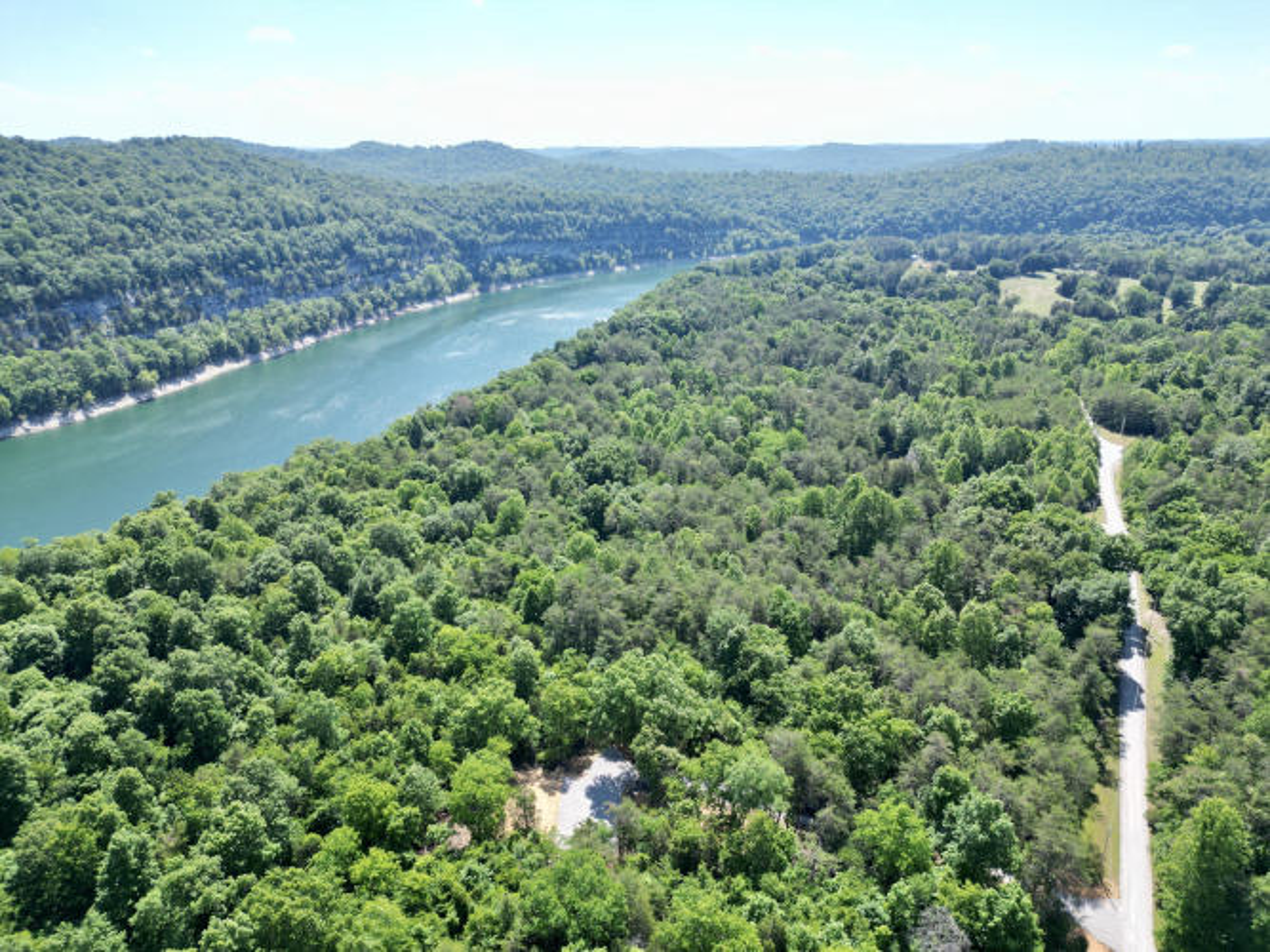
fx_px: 880
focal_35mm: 24
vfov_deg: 56.8
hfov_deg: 71.6
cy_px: 476
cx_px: 635
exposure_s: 1/1250
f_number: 1.7
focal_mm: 6.72
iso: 100
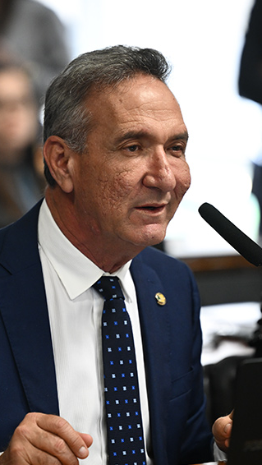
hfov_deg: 4.6
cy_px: 232
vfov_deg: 8.2
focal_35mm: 262
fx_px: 3231
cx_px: 140
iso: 1600
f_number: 2.8
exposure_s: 1/160
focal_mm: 165
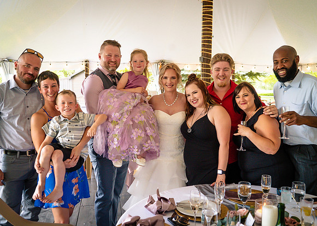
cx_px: 158
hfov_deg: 54.4
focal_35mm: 34
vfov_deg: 40.2
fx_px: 309
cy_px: 119
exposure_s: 1/160
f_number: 4
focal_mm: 31
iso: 1600
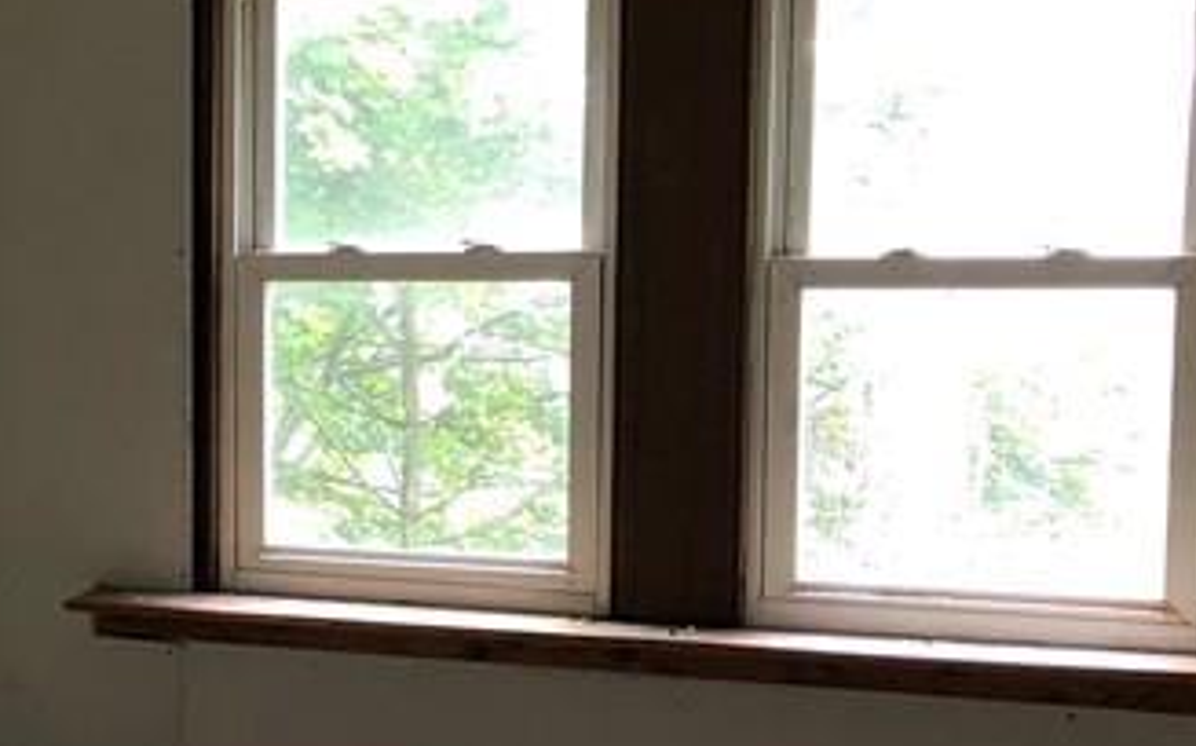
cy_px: 625
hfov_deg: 20.8
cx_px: -238
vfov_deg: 13.9
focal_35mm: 93
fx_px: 3030
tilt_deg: -8.4
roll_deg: +1.5
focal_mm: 3.99
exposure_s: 1/17
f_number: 1.8
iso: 50
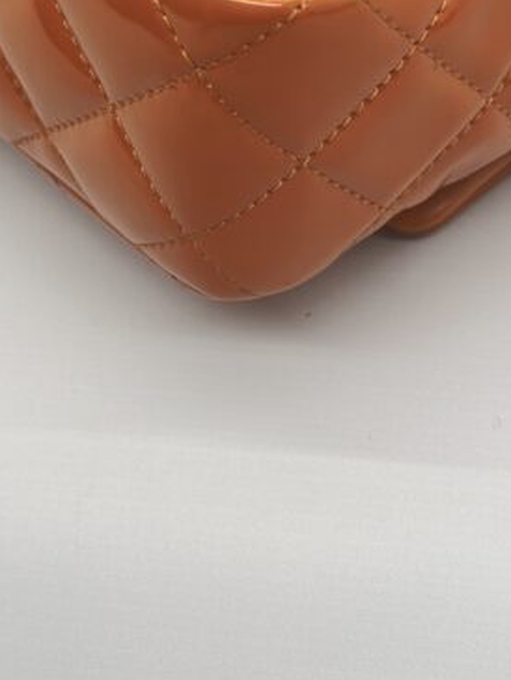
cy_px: 13
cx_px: 252
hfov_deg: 20.2
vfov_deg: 25.5
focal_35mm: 73
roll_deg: +6.9
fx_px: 1436
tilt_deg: -41.0
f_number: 1.5
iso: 32
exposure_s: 1/143
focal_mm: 5.7
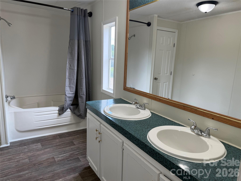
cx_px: 120
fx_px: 167
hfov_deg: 71.6
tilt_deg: -8.4
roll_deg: -2.7
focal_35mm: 24
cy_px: 90
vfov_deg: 56.8
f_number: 1.78
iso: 80
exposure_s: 1/184
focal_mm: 6.76
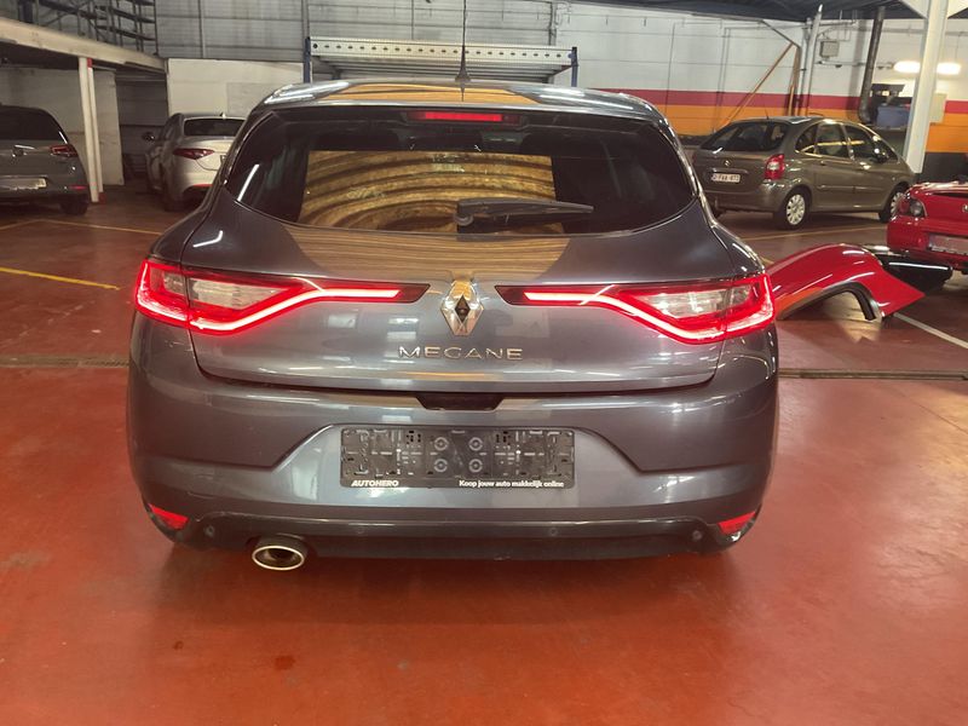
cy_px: 363
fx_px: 811
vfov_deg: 48.2
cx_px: 484
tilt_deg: -13.8
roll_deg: -3.7
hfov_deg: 61.7
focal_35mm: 29
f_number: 1.8
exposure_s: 1/33
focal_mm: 3
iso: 200
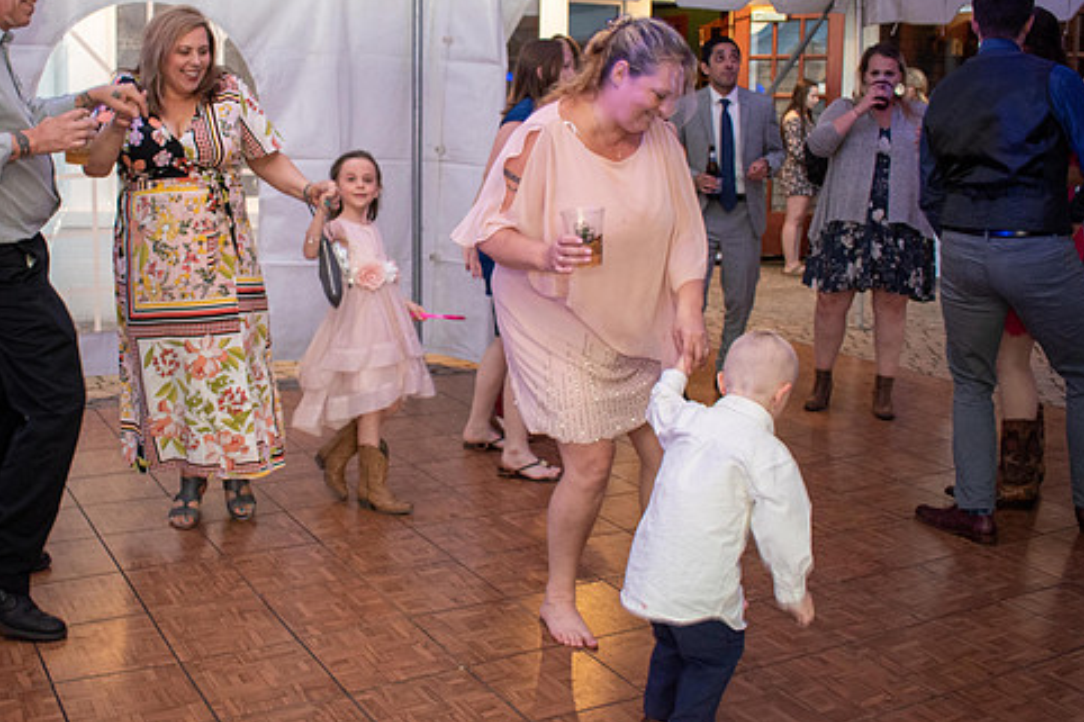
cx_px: 396
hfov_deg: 49.0
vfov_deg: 33.9
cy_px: 245
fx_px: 1174
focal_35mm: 39
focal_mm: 18
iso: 1000
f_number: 3.5
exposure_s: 1/60
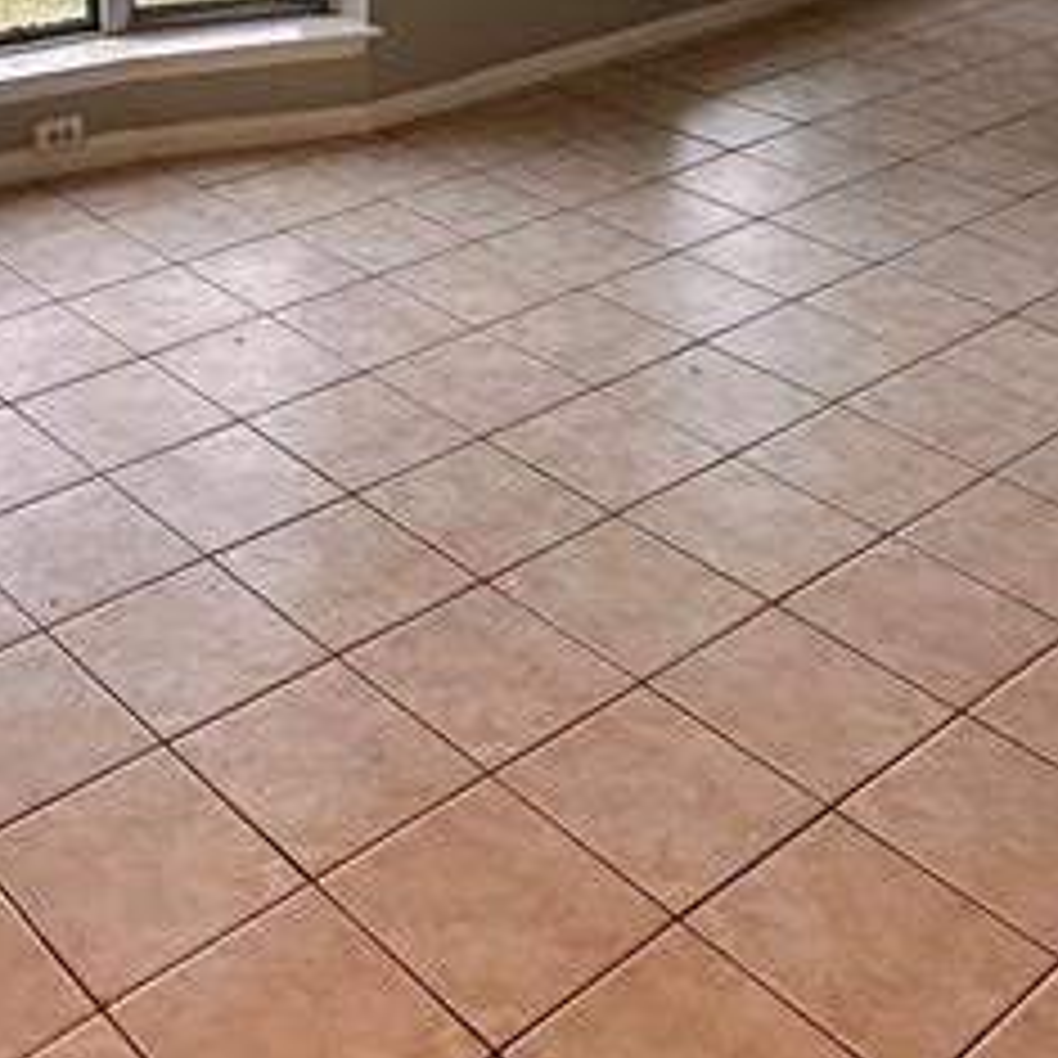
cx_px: 198
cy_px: -410
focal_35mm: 54
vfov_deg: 25.8
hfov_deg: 30.8
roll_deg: -0.2
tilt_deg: -2.7
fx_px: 1867
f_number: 2.2
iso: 250
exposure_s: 1/120
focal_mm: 2.22
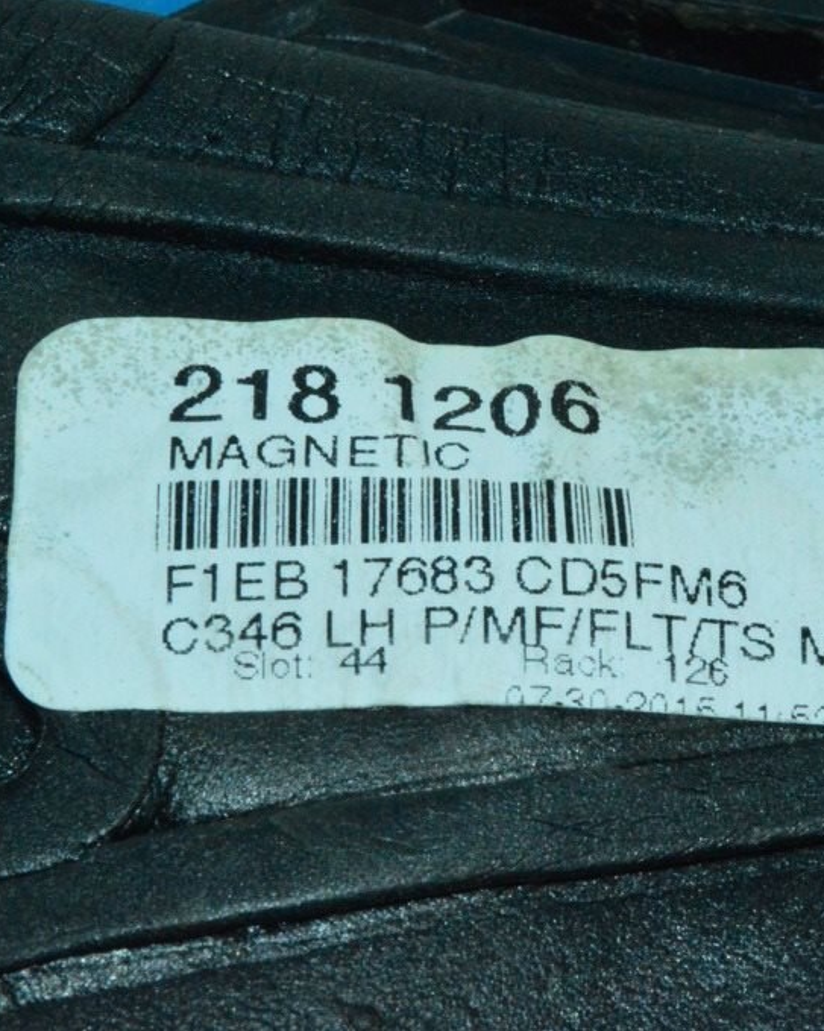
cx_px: 542
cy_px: 516
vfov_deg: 16.5
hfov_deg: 13.2
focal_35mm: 117
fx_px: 3559
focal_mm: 55
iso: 6400
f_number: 36
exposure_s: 1/40
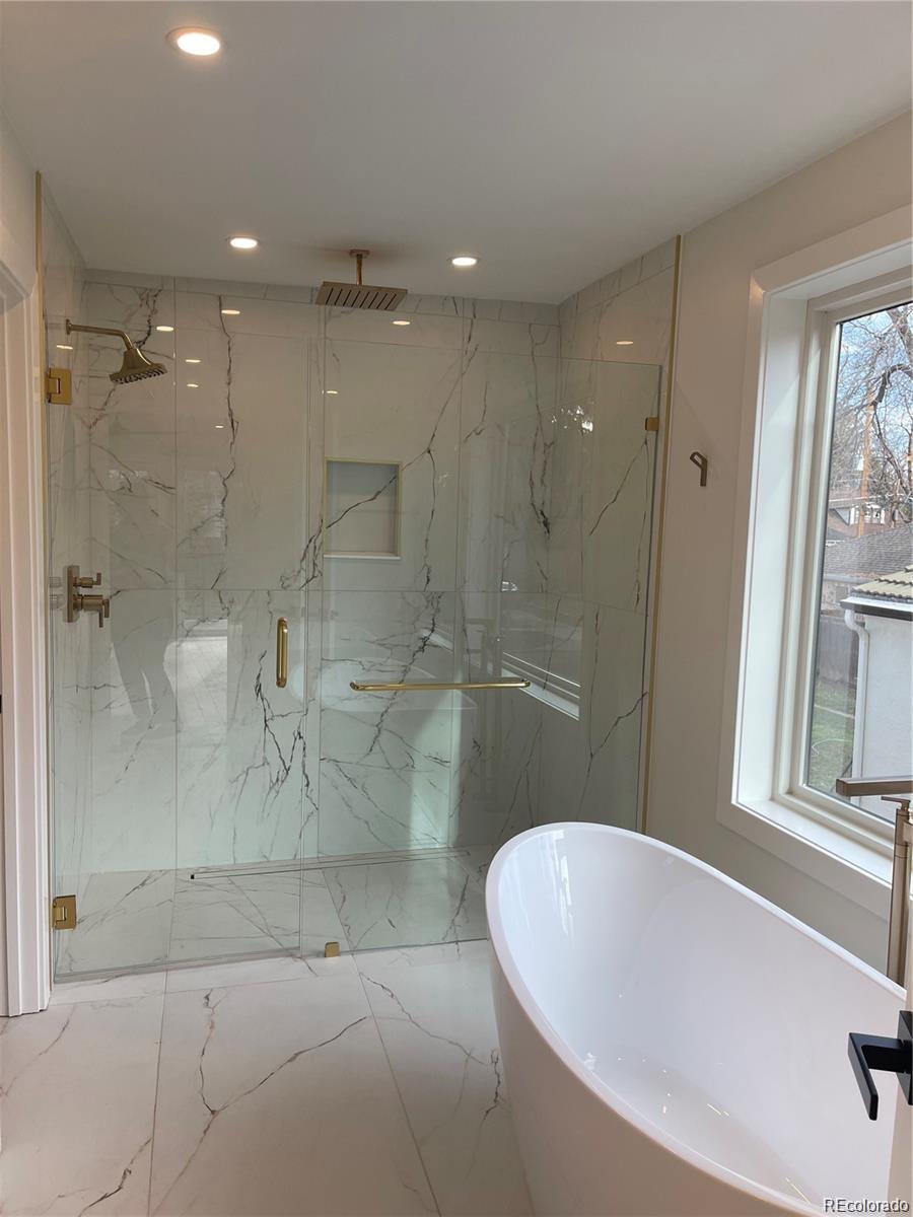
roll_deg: -2.8
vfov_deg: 67.3
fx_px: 914
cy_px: 608
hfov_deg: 53.1
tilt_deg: -8.4
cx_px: 456
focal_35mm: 26
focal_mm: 5.1
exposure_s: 1/301
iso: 32
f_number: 1.6
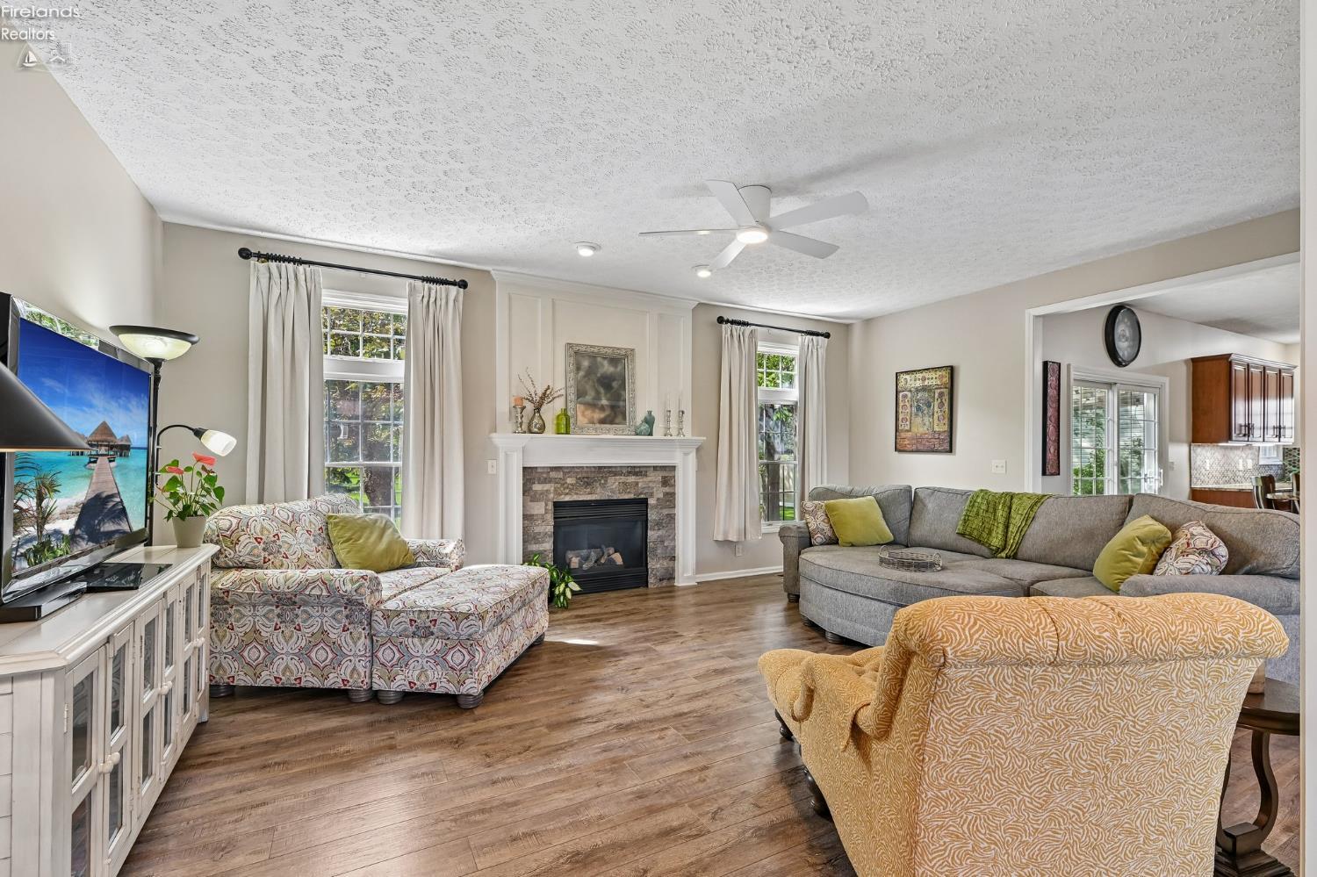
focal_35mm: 16
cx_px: 658
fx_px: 585
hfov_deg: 96.8
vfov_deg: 73.7
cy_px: 438
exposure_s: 1/125
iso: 800
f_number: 6.3
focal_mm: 16
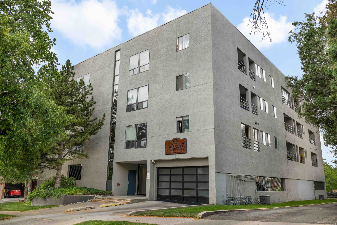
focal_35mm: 29
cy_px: 112
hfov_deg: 63.7
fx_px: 271
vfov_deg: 45.0
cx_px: 168
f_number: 8
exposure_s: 1/60
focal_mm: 29
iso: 400
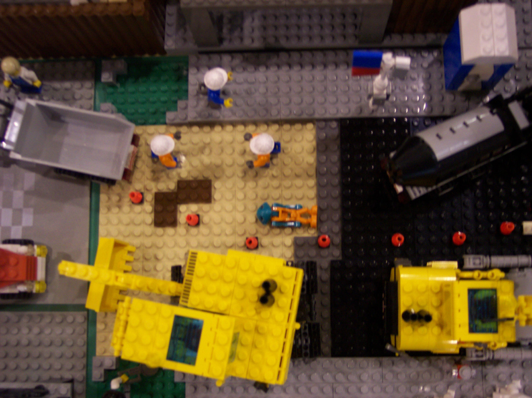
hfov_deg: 49.0
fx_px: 584
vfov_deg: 37.7
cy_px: 199
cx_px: 266
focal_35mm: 38
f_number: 2.8
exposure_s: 1/15
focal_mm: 8
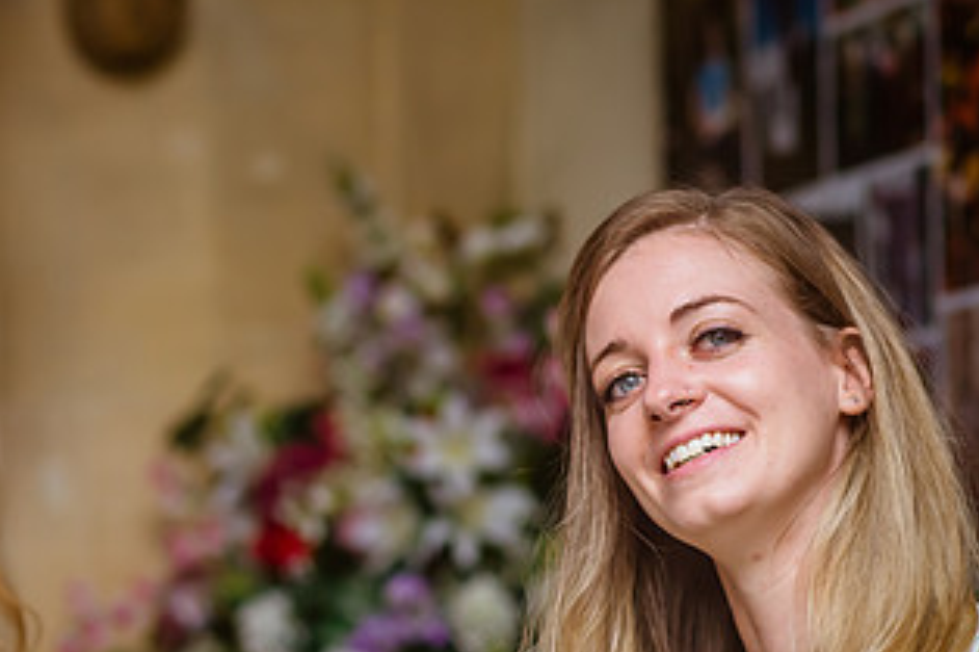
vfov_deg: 8.7
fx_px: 4267
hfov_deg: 13.1
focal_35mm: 157
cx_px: 299
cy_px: 468
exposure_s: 1/2500
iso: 900
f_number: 2.8
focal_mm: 85
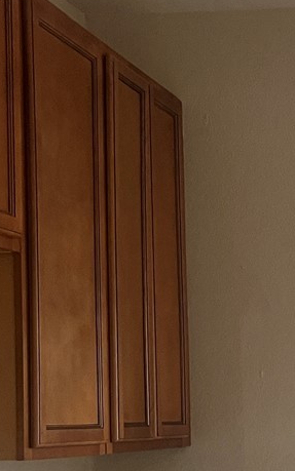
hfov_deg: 12.6
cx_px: 494
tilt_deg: -0.3
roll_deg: +1.8
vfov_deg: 21.2
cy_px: 422
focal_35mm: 96
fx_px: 1235
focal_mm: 5.1
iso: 200
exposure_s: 1/60
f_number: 1.6
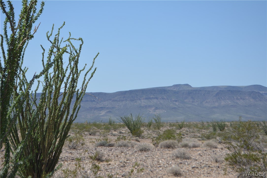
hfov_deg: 24.6
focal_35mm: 82
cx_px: 134
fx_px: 612
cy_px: 89
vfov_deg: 16.6
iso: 400
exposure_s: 1/1600
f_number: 7.1
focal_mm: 55
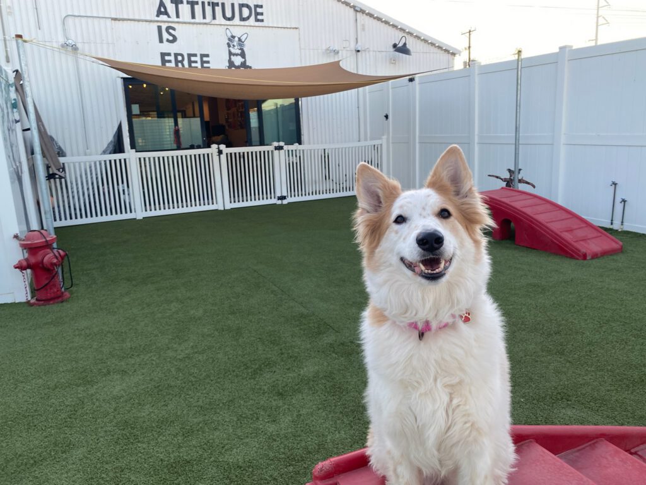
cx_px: 323
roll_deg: +3.6
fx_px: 485
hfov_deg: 67.3
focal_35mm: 26
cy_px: 242
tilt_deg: -12.5
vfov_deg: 53.1
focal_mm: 4.25
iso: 50
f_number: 1.8
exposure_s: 1/122
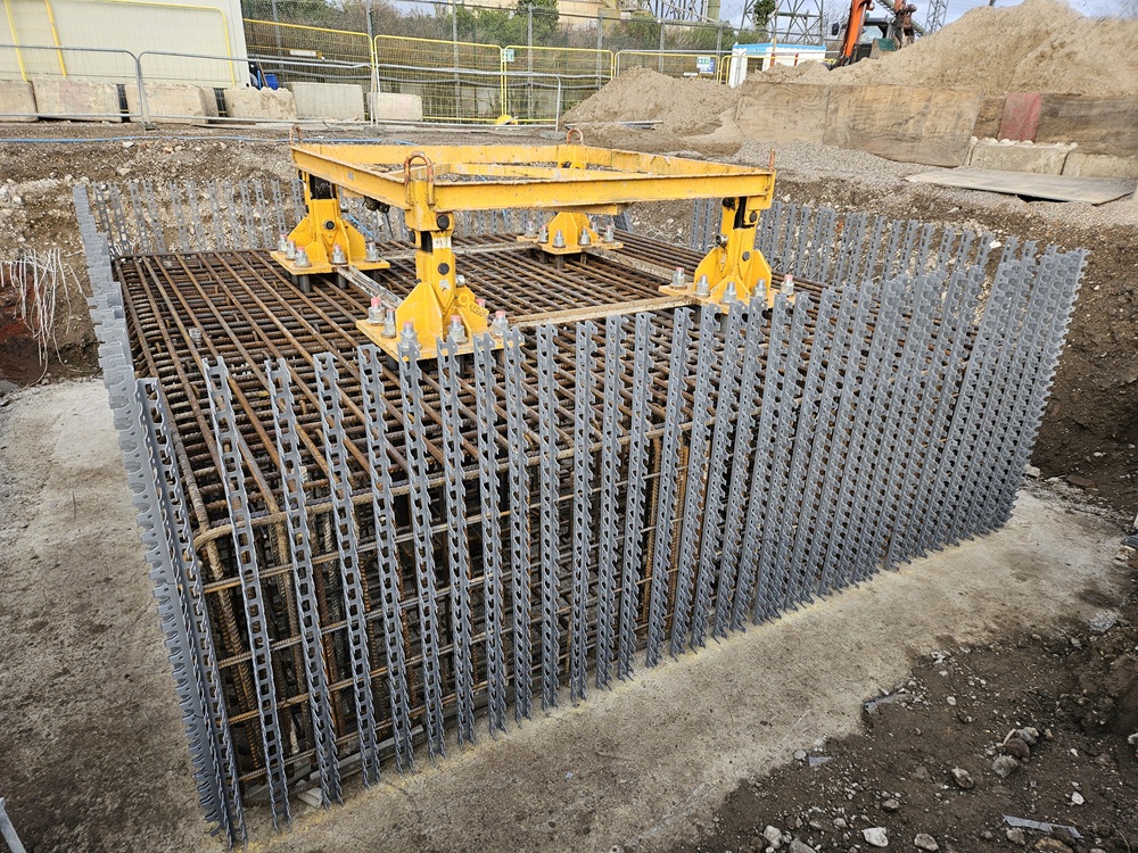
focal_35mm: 23
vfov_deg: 58.9
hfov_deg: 73.9
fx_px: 756
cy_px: 426
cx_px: 569
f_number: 1.8
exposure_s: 1/209
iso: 25
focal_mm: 5.4
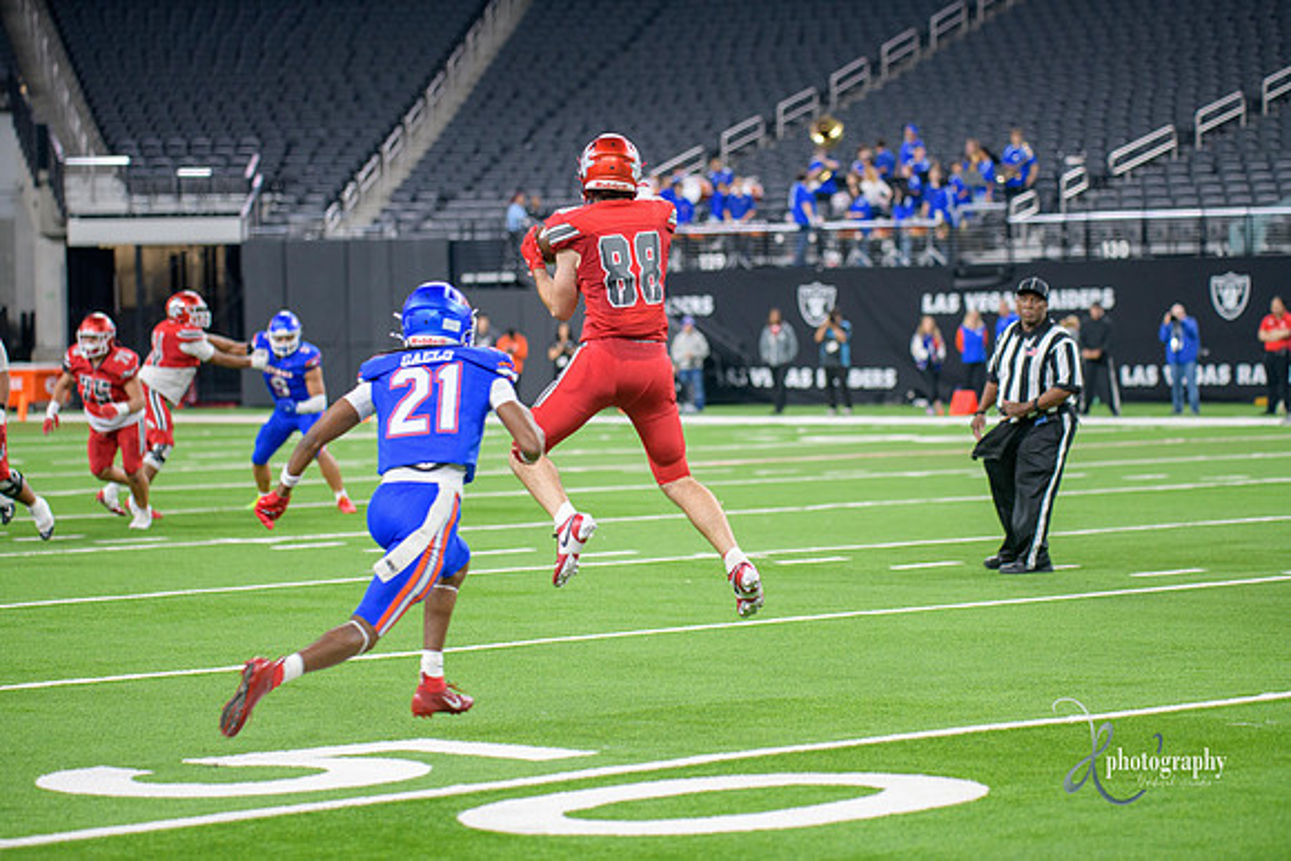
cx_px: 646
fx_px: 4483
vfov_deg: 11.0
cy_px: 430
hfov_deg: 16.4
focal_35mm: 125
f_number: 2.8
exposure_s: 1/400
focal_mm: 125
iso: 1000
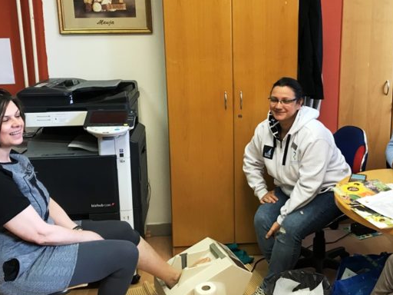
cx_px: 255
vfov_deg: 34.3
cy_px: 129
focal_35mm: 42
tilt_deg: -12.3
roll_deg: -0.2
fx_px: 477
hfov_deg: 44.3
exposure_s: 1/25
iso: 32
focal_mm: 3.99
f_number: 1.8
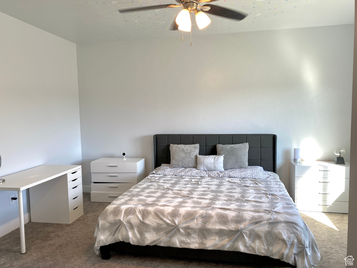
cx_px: 178
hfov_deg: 67.3
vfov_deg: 53.1
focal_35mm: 26
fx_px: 268
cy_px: 134
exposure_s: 1/120
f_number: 1.8
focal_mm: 4.25
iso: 50
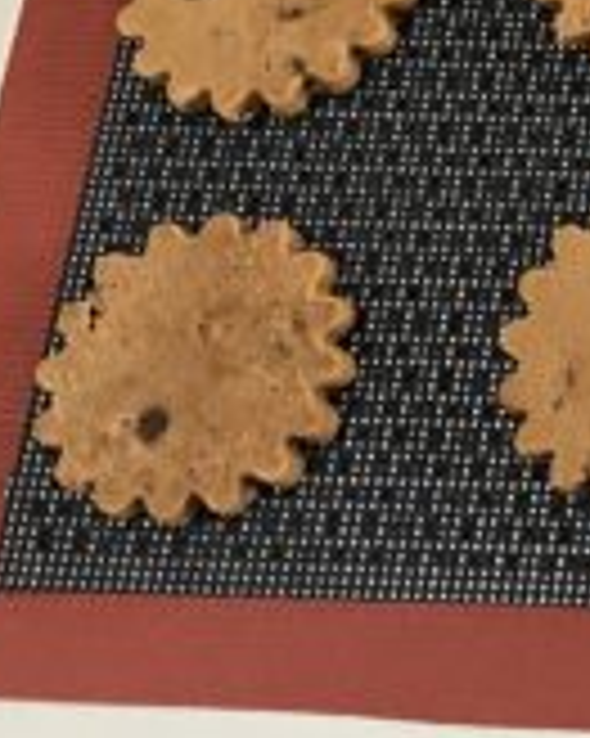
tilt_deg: -68.6
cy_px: -171
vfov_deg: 17.7
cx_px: 1218
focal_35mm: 103
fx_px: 2250
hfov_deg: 12.8
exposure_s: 1/30
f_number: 1.8
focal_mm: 4.25
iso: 800
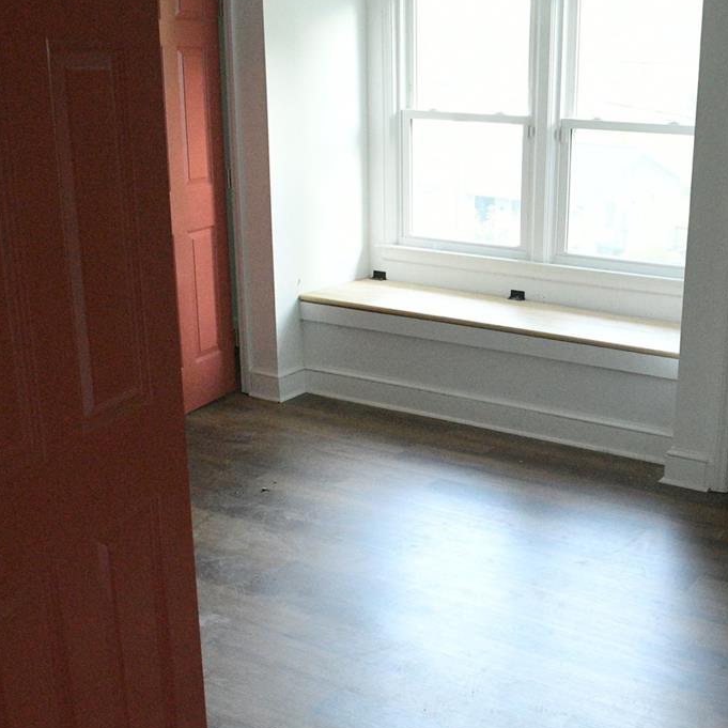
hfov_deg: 36.1
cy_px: 435
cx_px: 526
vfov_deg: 36.7
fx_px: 1095
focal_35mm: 46
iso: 8000
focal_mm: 24
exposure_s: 1/60
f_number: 6.3
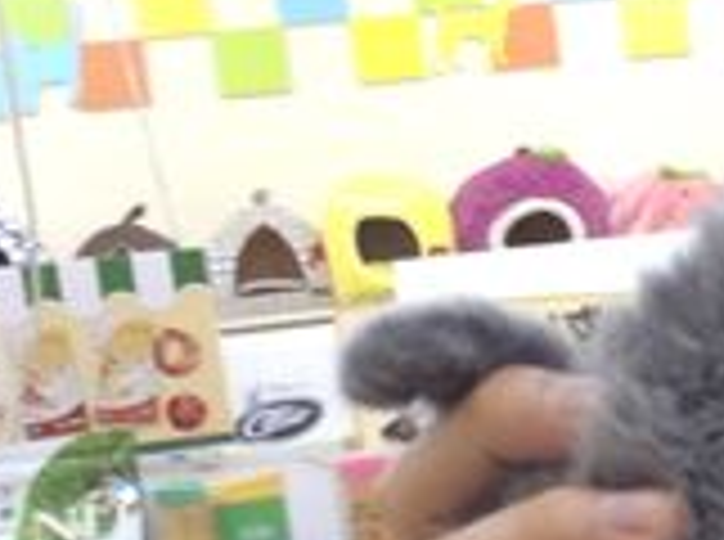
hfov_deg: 14.5
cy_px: 364
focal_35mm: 119
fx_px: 2483
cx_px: 1318
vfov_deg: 12.4
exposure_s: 1/24
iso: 40
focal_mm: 3.3
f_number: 2.4
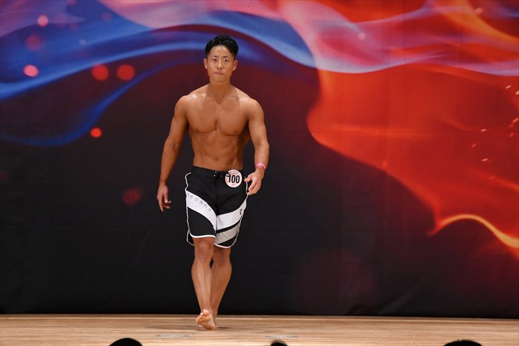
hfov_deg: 7.2
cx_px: 260
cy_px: 173
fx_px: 4107
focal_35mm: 285
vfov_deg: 4.8
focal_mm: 190
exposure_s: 1/400
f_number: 5.6
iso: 3200
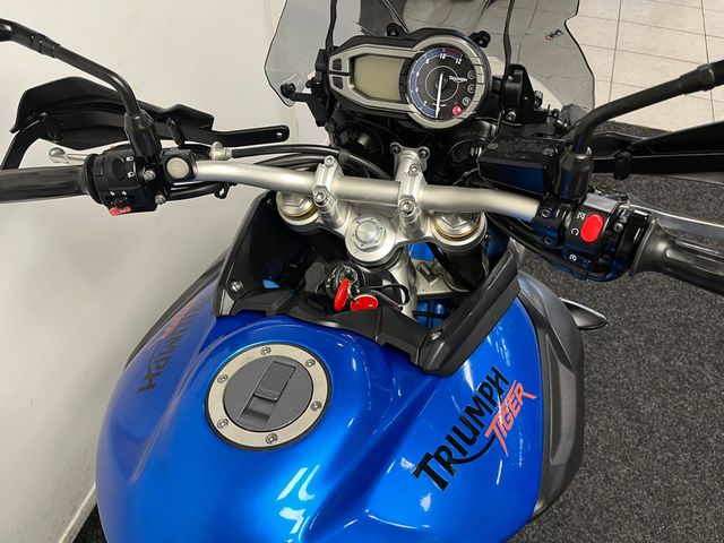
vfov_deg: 53.1
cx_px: 362
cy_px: 272
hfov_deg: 67.3
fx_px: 544
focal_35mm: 26
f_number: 1.6
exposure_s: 1/50
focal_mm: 5.1
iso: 160
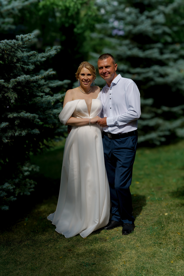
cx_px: 92
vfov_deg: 36.2
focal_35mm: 55
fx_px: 422
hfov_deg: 24.6
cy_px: 138
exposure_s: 1/1600
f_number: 4
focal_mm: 55
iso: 125
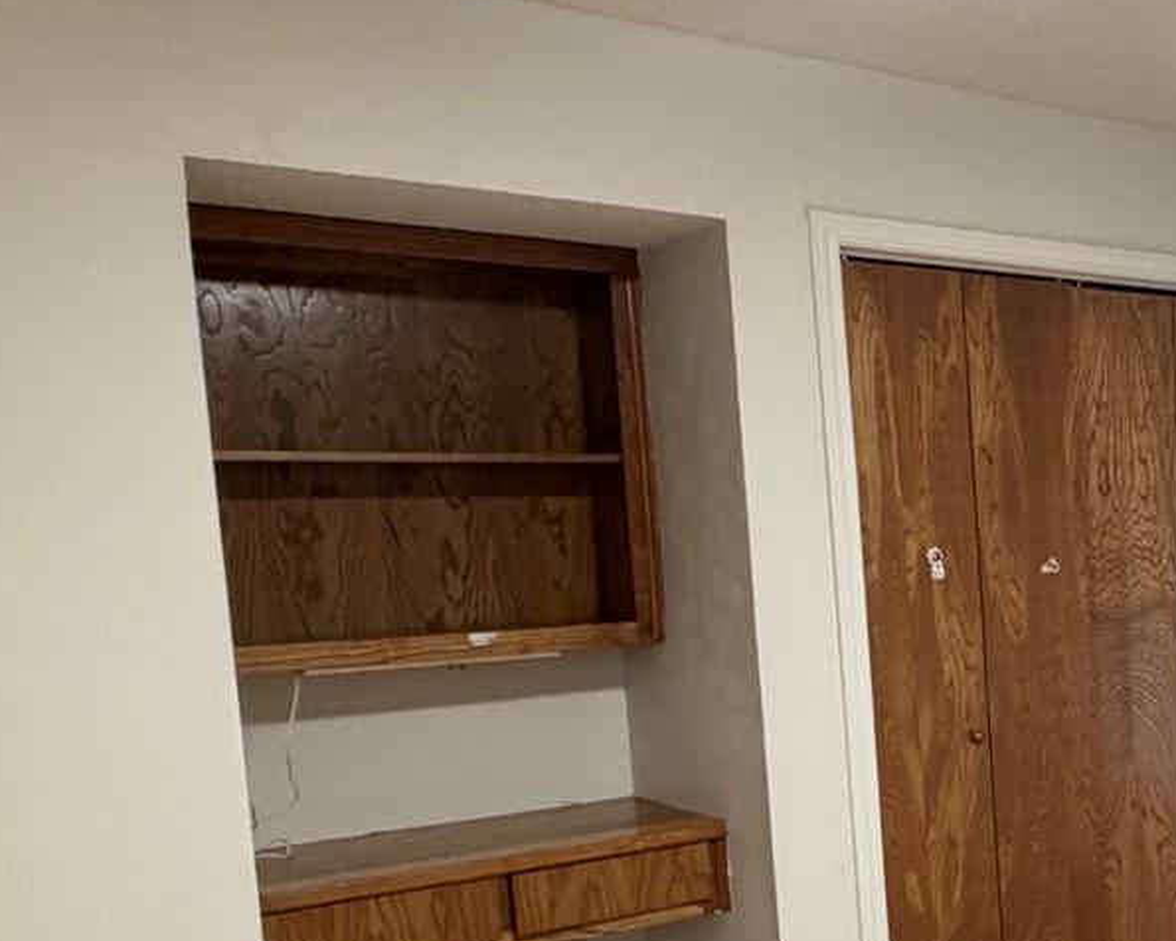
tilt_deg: -5.3
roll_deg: +2.1
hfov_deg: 30.3
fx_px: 1636
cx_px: 1567
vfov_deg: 31.7
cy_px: 654
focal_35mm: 47
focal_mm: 2.22
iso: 400
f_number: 2.2
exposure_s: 1/60
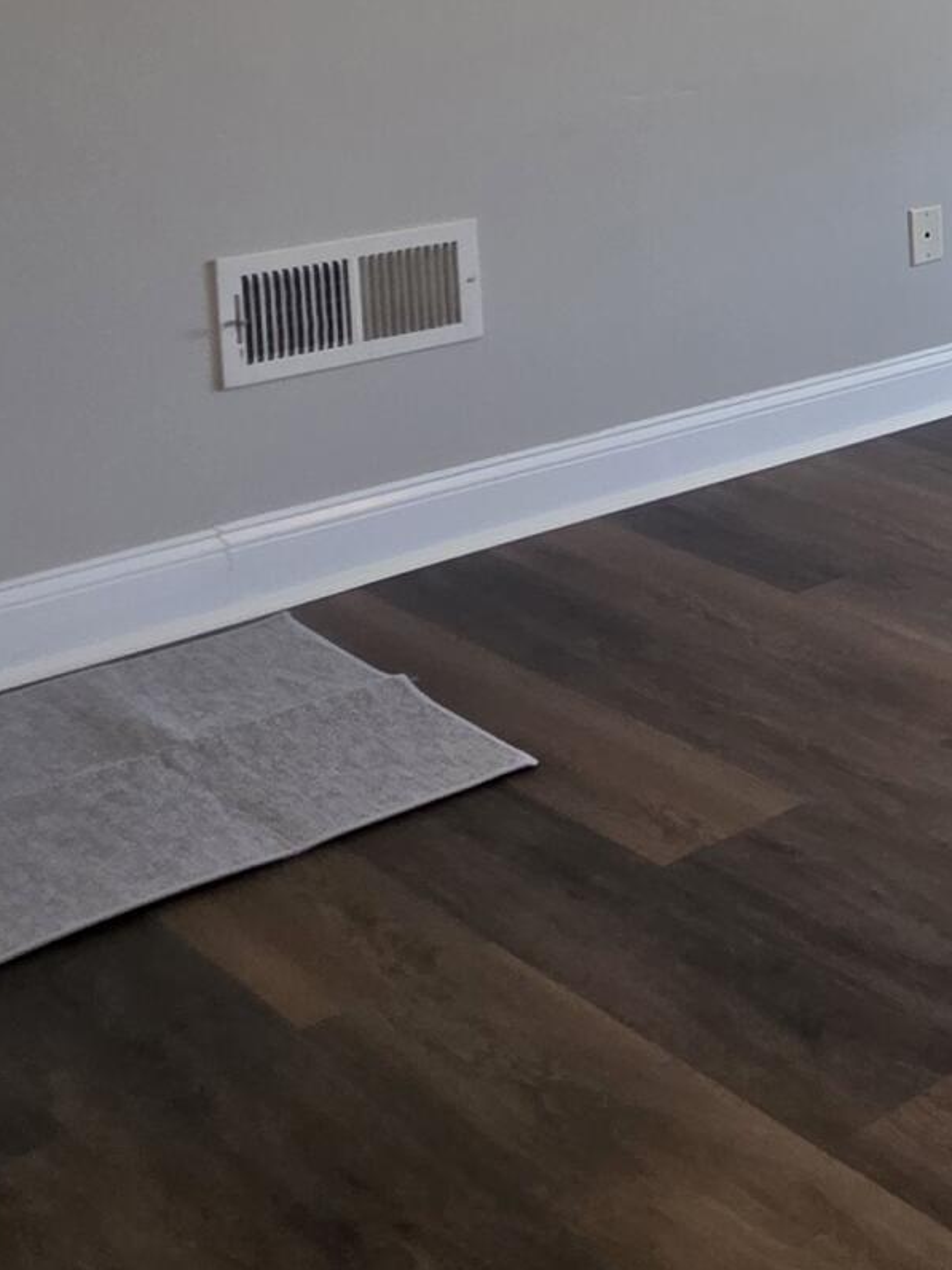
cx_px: 1764
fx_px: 1797
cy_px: -21
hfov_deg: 20.2
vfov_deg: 35.0
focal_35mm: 49
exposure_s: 1/120
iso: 125
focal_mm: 2.2
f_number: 1.9
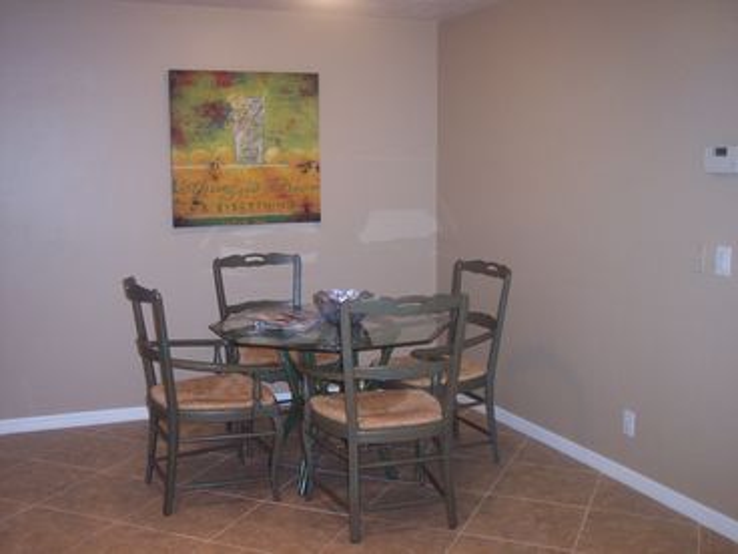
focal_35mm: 38
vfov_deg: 37.7
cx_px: 369
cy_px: 277
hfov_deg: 49.0
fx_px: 810
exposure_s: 1/30
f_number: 2.8
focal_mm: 8
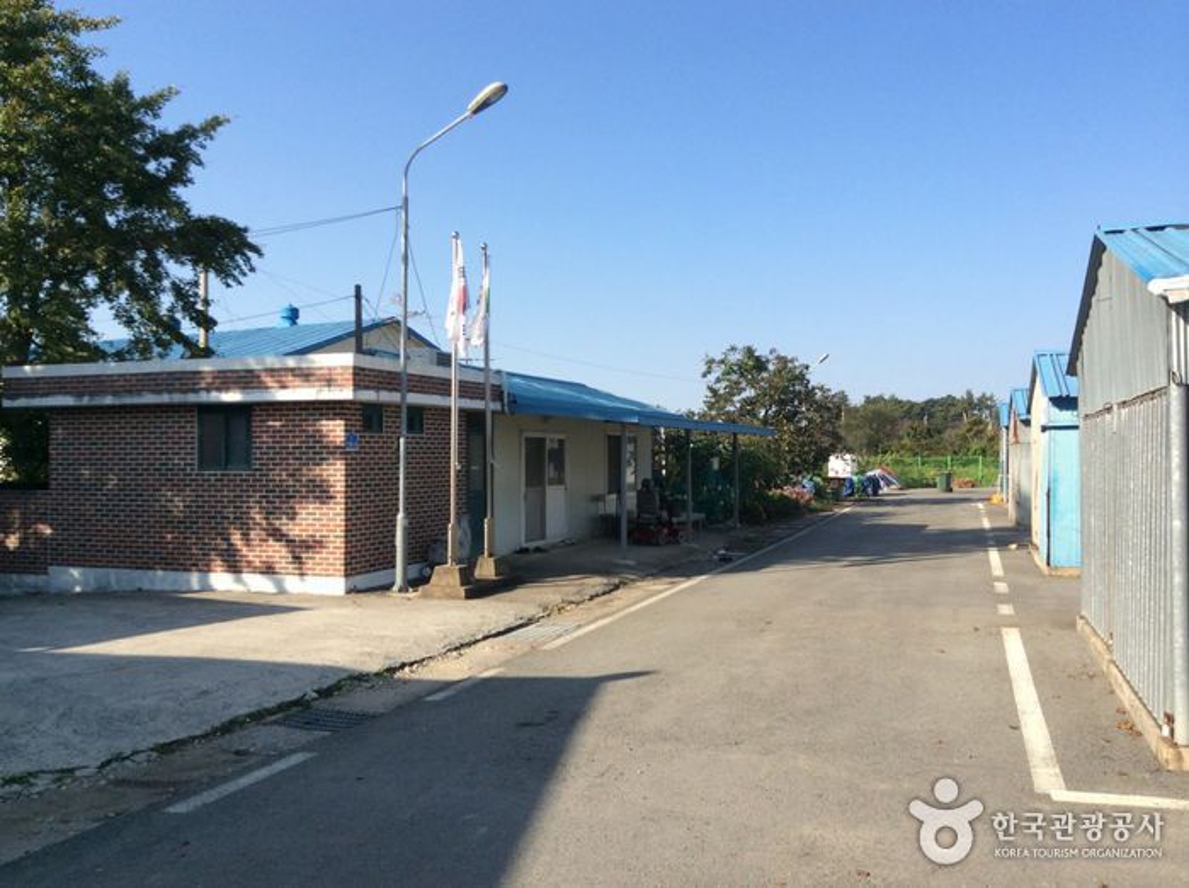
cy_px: 444
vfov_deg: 42.8
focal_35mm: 33
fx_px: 1132
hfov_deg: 55.4
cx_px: 594
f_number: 2.4
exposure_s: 1/1040
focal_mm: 3.3
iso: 32
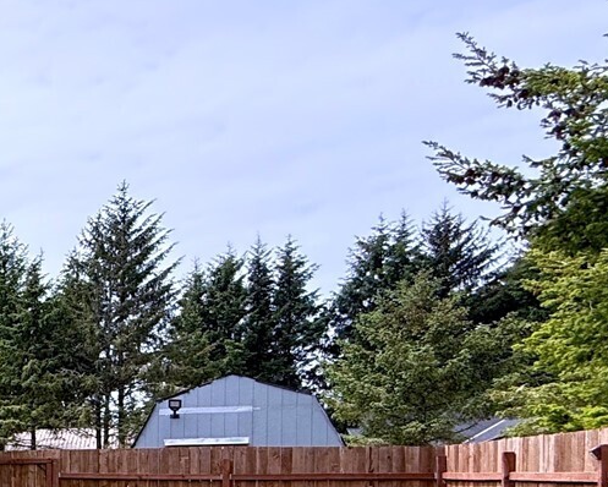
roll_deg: -0.3
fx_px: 792
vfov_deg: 31.8
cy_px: 477
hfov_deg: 27.1
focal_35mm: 44
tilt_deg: +0.7
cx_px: -334
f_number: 2.2
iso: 64
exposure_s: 1/1235
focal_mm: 2.22
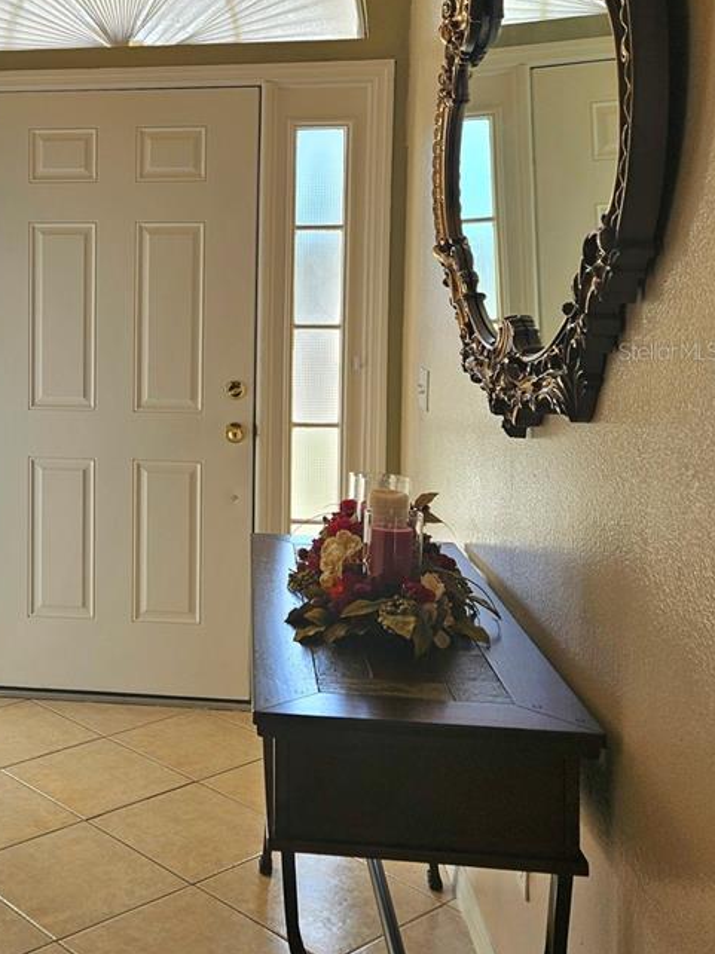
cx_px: 55
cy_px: 351
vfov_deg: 43.5
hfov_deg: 31.8
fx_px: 1185
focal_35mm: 43
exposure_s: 1/323
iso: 25
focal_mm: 5.4
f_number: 1.8
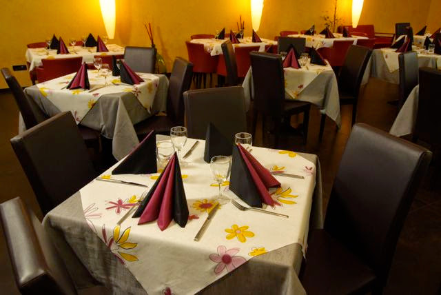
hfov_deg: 63.6
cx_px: 220
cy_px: 148
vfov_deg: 45.0
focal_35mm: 29
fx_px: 356
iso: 640
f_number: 8
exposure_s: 1/40
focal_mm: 19
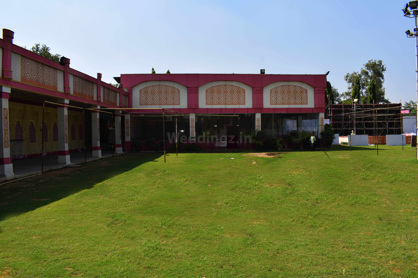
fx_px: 313
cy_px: 139
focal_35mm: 27
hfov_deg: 67.4
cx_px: 209
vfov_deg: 47.9
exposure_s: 1/200
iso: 100
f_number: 10
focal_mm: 18
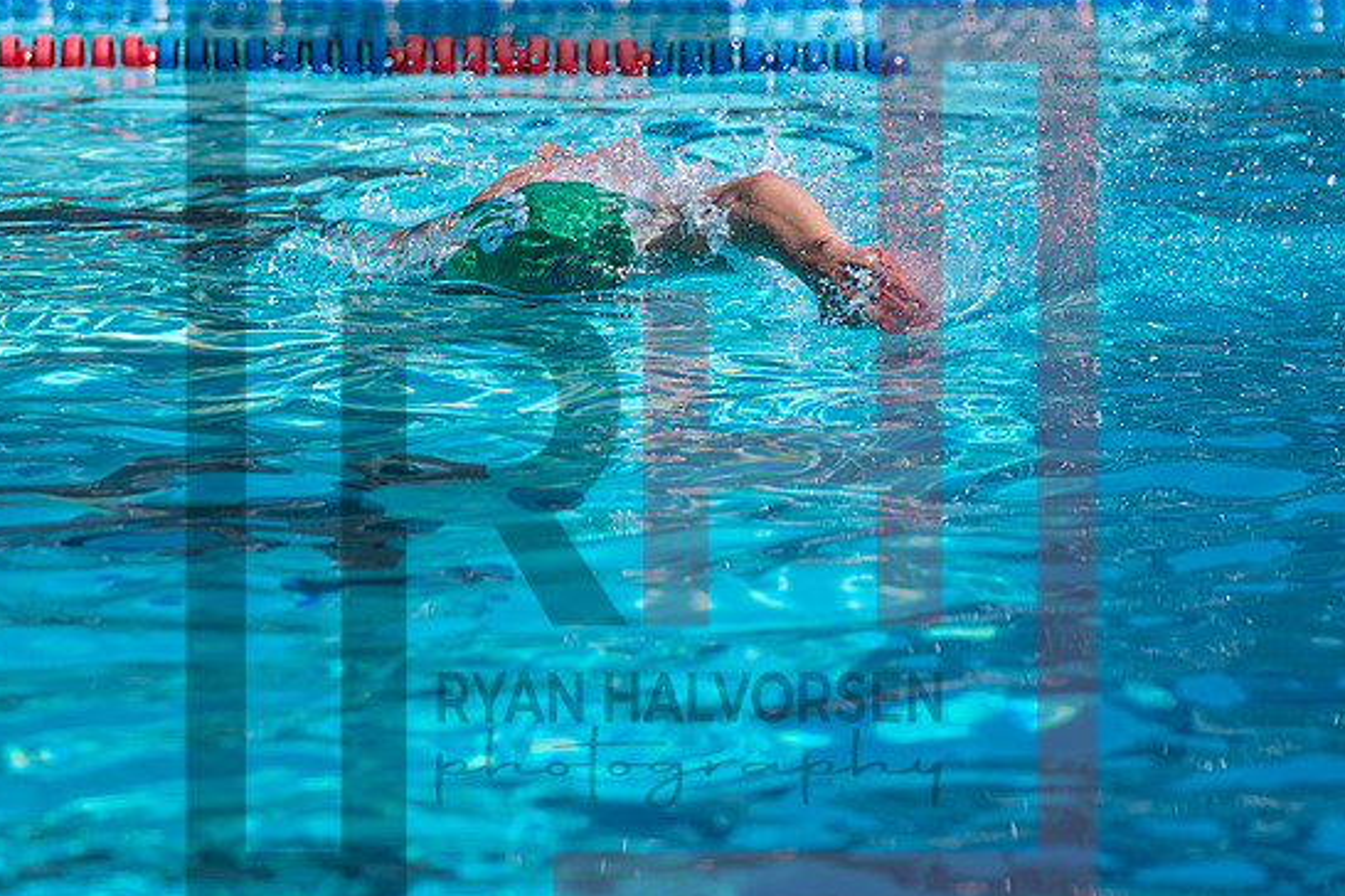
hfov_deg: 4.5
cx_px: 454
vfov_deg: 3.0
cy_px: 272
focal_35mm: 458
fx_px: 17110
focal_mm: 200
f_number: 3.2
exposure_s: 1/4000
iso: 100
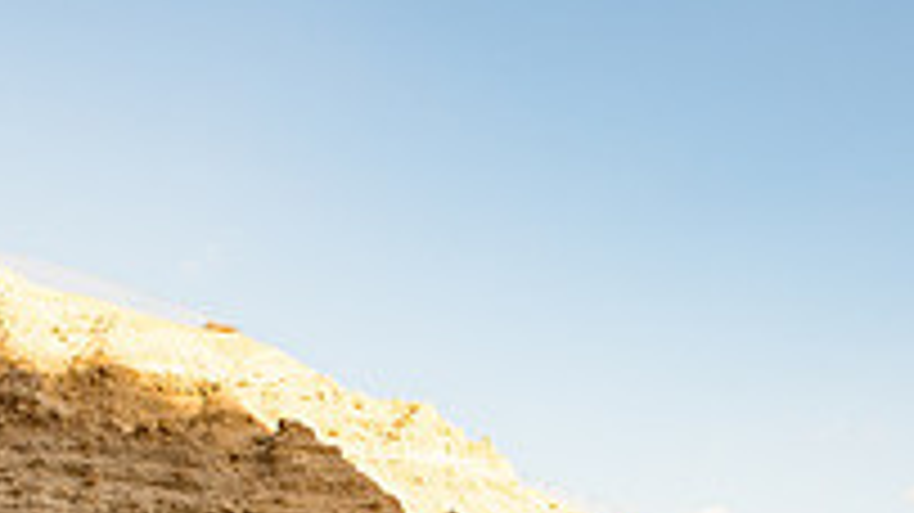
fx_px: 1744
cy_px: 736
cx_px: 468
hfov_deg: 29.4
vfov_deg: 15.6
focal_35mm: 72
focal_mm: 24
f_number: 2.8
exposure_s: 1/1000
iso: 200
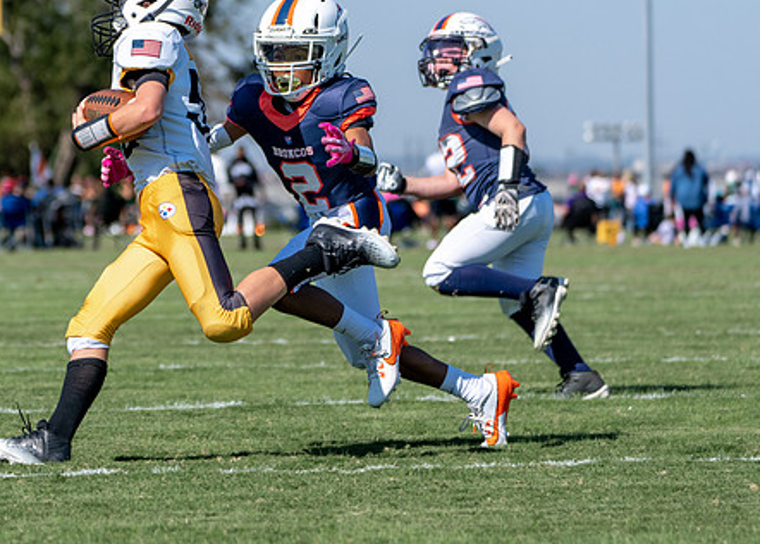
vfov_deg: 4.8
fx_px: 6542
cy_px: 179
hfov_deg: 6.6
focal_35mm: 303
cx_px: 80
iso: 125
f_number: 5.6
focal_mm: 166
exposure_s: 1/1600
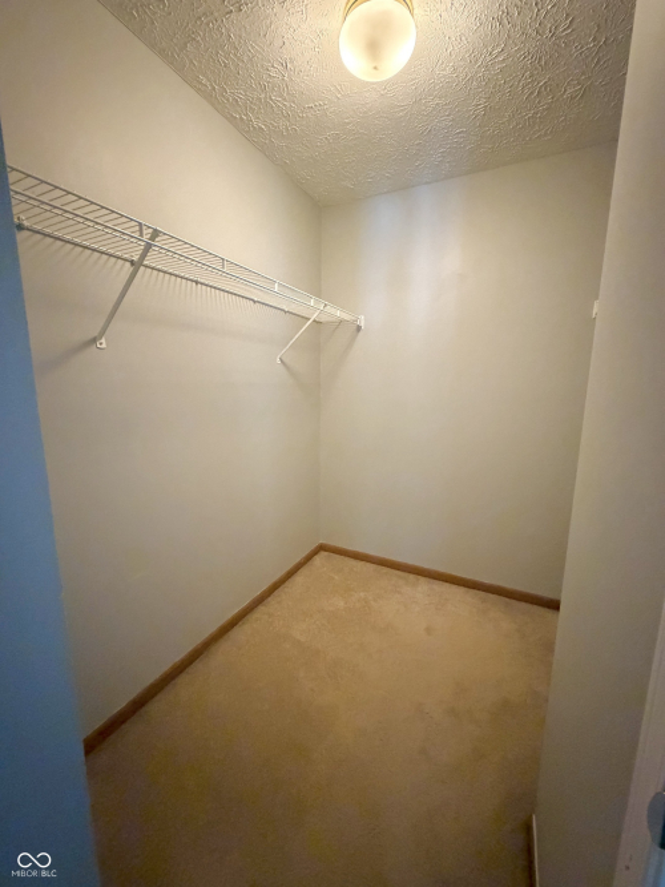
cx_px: 332
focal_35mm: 14
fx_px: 359
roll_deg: -0.1
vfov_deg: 102.1
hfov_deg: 85.7
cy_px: 444
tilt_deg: -8.6
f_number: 2.2
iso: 1250
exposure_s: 1/40
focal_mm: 2.22
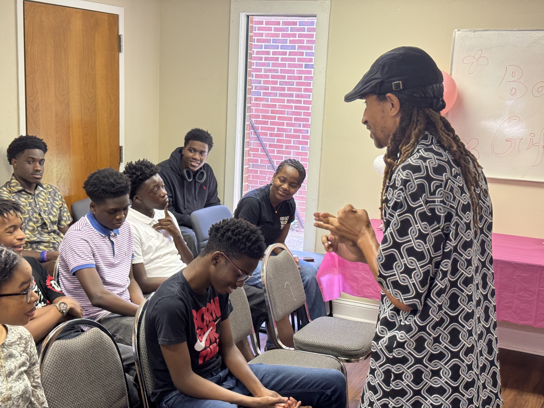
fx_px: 754
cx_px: 272
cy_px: 204
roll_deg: -2.4
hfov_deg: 39.7
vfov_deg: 30.3
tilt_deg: -10.6
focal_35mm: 48
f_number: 1.78
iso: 125
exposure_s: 1/60
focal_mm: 6.76
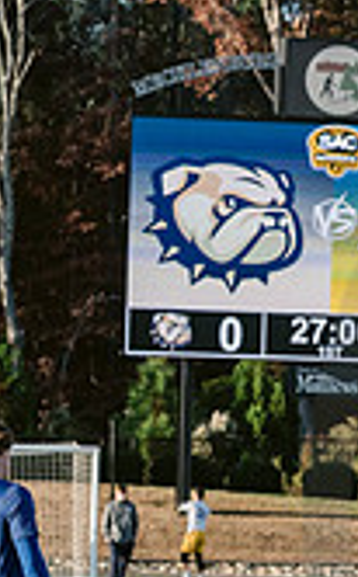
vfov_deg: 5.6
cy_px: 516
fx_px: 5885
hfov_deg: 3.4
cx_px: 921
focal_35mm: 375
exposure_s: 1/1600
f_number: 8
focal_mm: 105
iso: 1250
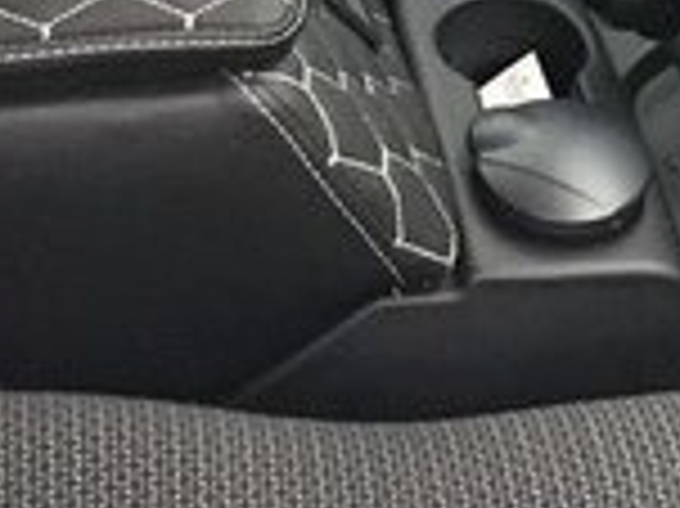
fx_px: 2493
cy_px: -398
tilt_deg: -31.5
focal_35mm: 127
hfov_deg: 15.3
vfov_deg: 10.9
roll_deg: -4.7
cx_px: 635
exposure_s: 1/33
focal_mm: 4.15
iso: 200
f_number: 2.2
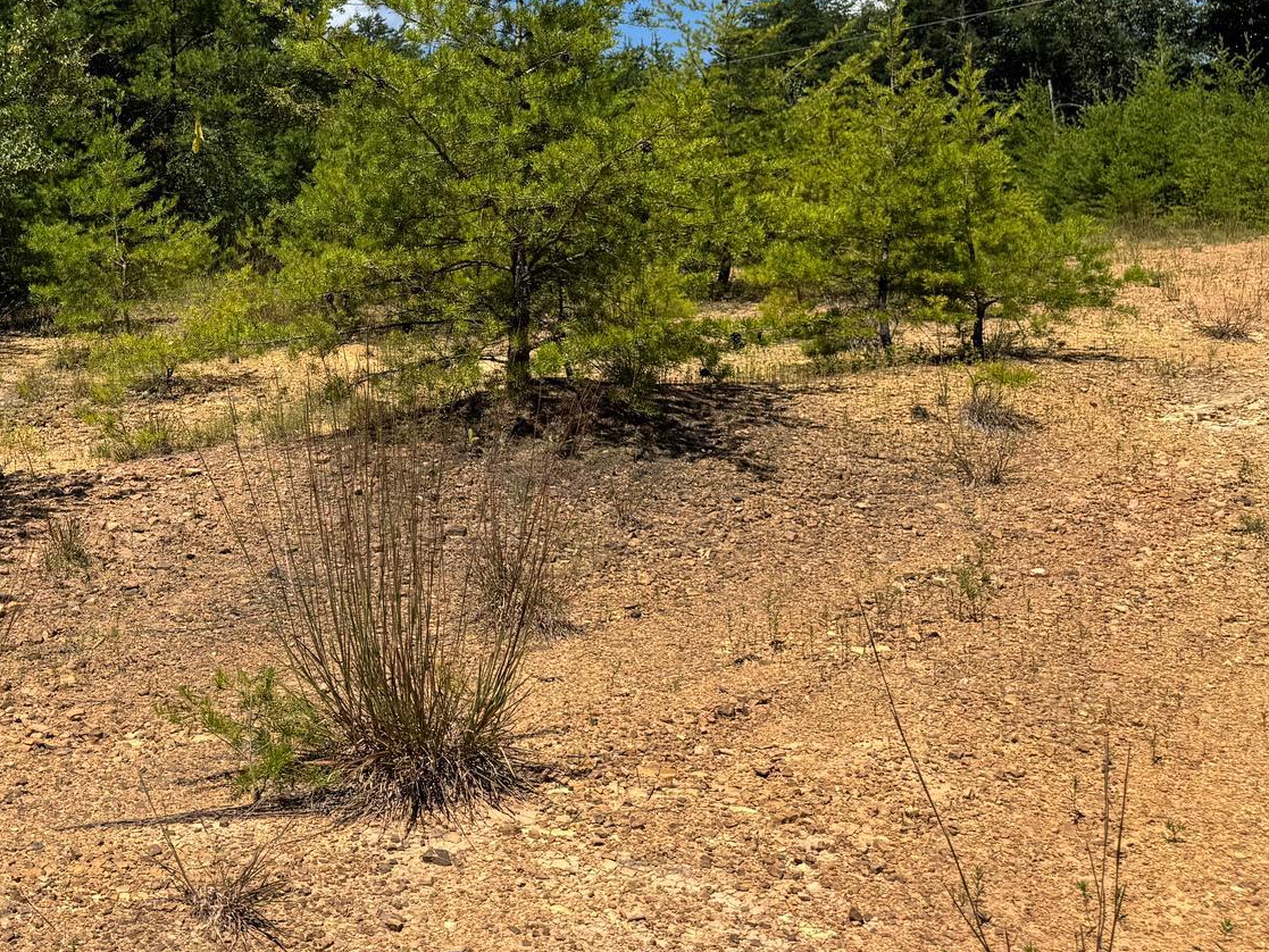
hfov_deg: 40.8
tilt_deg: +4.9
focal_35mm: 44
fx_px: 1613
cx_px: 222
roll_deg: +0.5
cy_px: 151
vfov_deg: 31.8
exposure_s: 1/3802
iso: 80
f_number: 1.78
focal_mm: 6.76
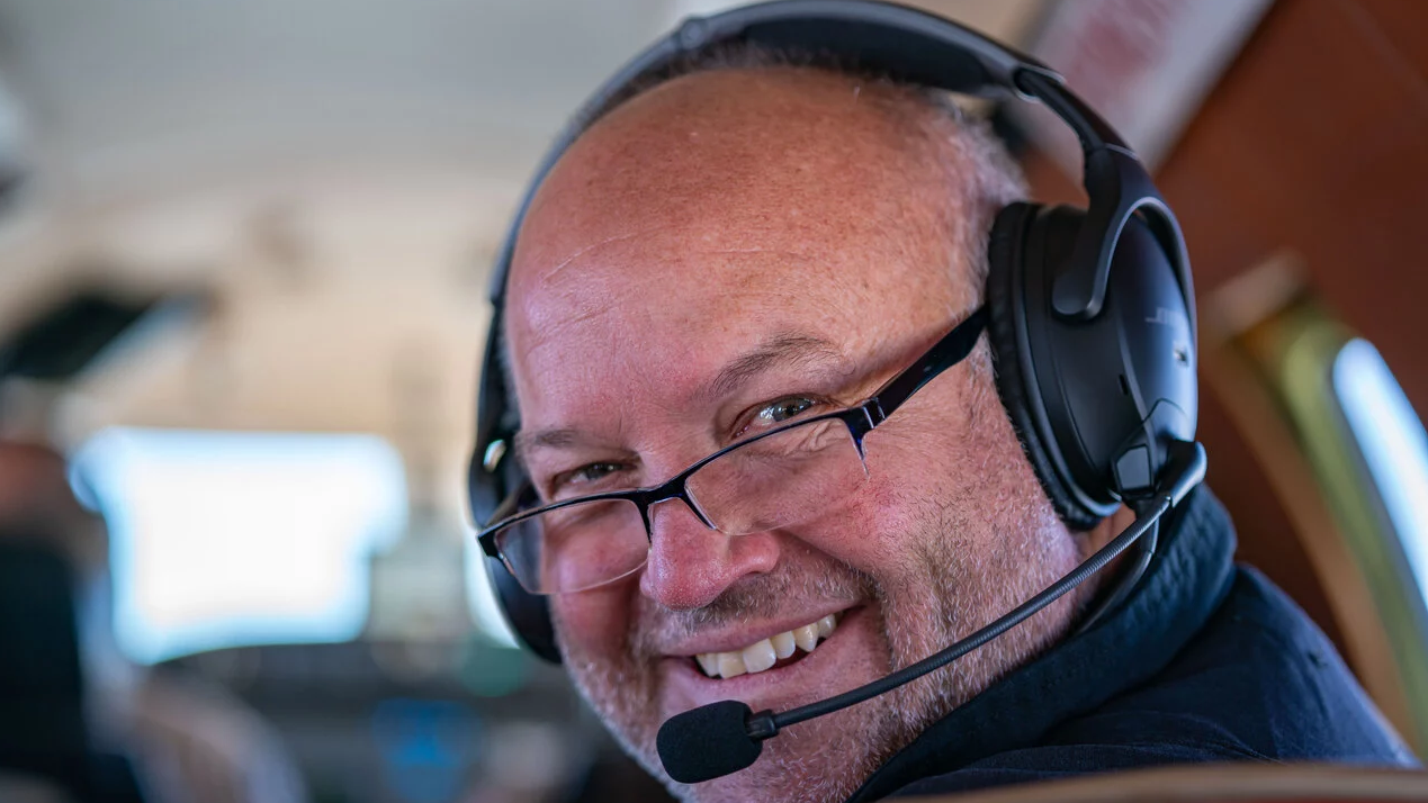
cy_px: 472
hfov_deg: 28.6
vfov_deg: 16.3
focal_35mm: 74
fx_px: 2802
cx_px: 709
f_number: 2.8
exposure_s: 1/125
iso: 64
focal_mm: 70
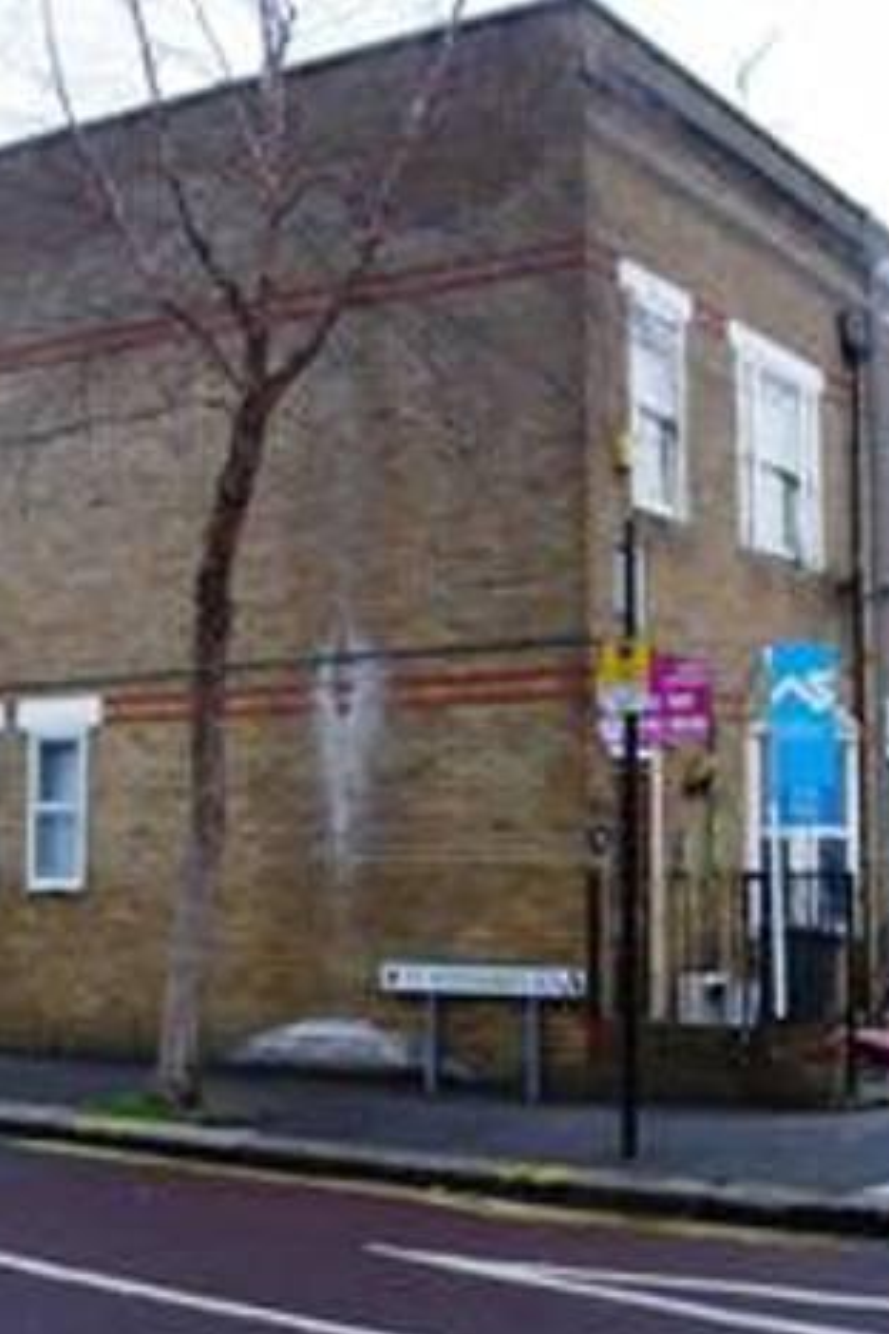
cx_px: 430
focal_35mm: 54
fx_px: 2000
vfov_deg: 36.9
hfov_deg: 25.1
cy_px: 680
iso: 64
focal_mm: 7.8
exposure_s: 1/121
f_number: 2.8
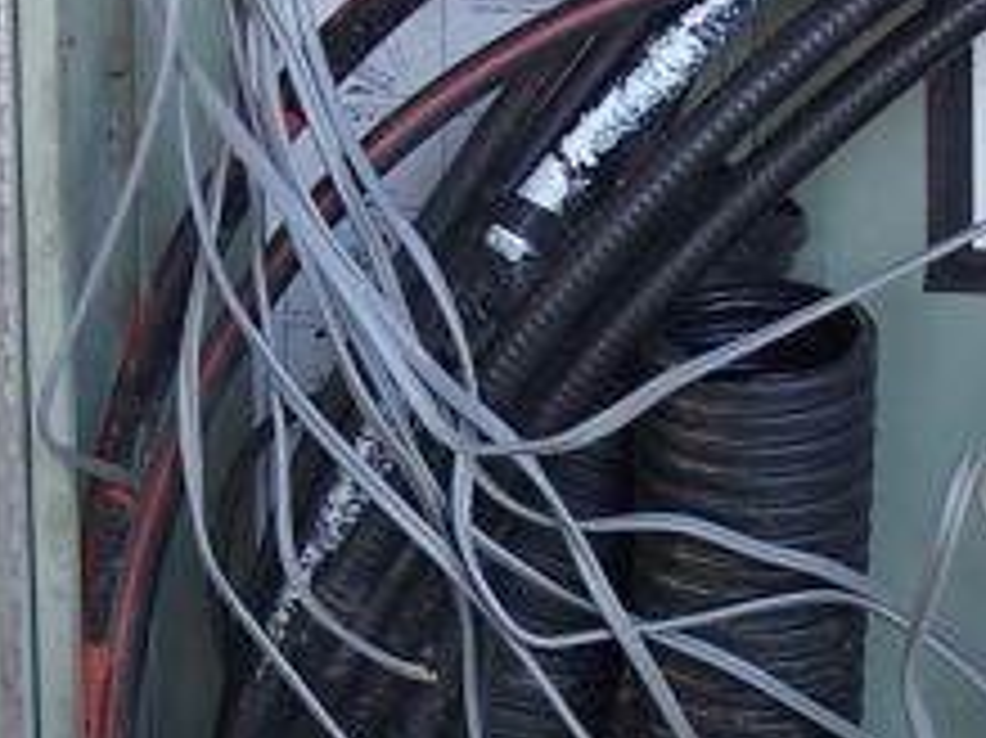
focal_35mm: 139
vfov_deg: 10.6
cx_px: 419
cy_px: 522
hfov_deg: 14.2
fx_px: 3957
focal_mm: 6.3
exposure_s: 1/45
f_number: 2.8
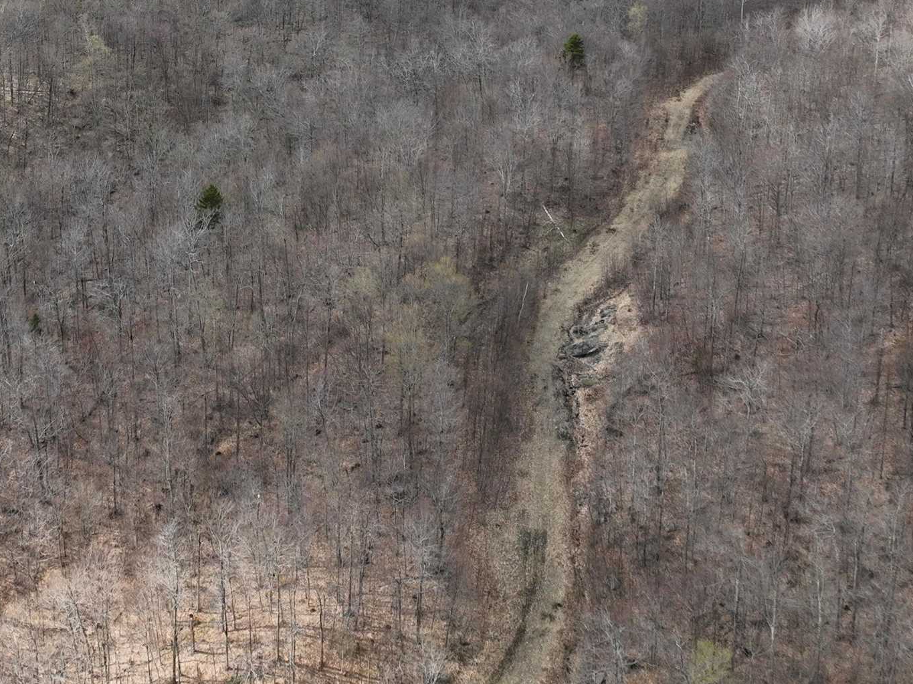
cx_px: 135
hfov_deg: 34.1
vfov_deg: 25.6
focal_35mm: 54
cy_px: -12
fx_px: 1424
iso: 270
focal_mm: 12.29
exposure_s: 1/2000
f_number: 2.8
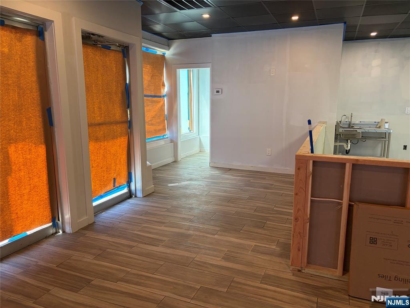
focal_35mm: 26
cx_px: 205
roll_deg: +0.8
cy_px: 154
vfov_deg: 53.1
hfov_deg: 67.3
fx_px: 308
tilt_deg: -8.4
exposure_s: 1/120
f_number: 1.6
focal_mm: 5.96
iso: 160
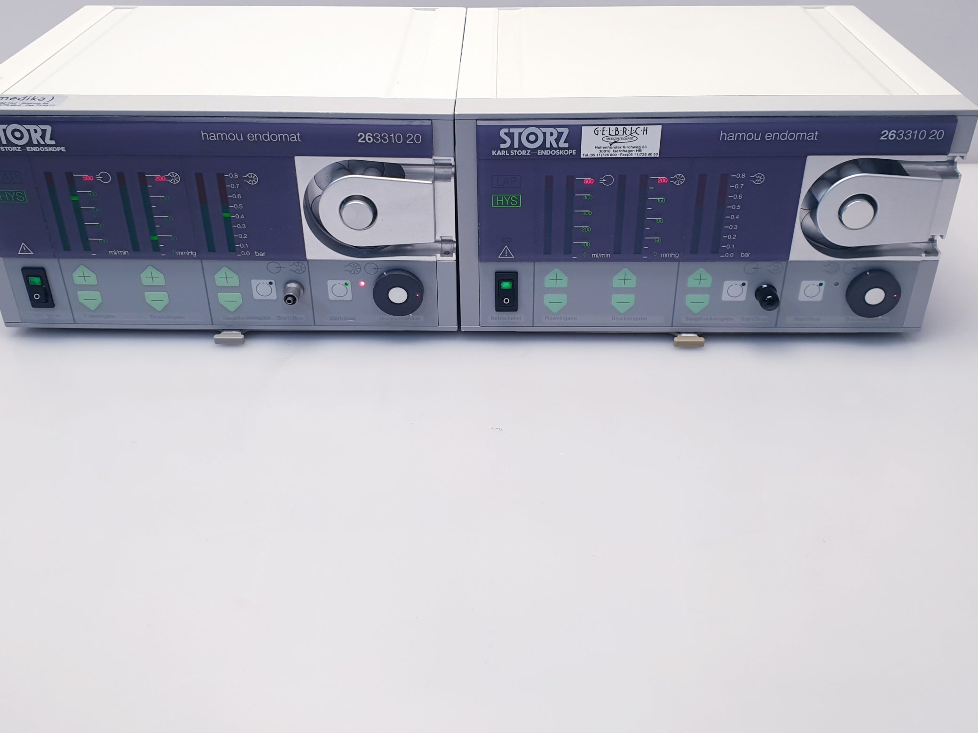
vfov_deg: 43.9
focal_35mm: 32
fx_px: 904
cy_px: 286
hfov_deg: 56.8
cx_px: 485
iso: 64
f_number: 2.4
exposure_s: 1/50
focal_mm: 4.3
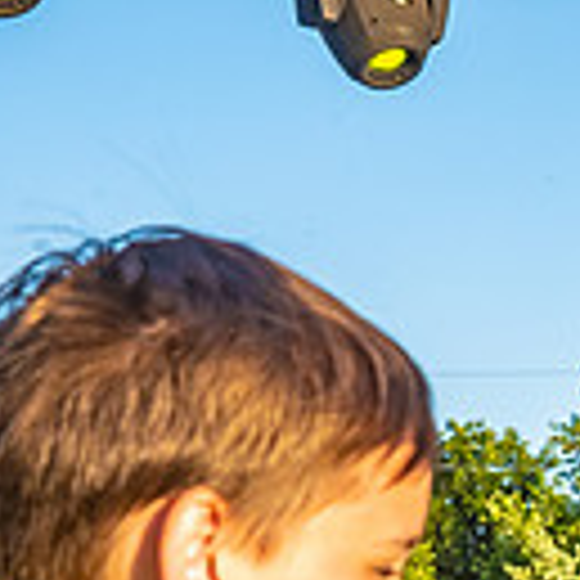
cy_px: 578
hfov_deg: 6.4
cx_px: 1030
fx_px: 5061
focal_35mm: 267
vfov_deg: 6.5
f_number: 13
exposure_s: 1/160
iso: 500
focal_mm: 70
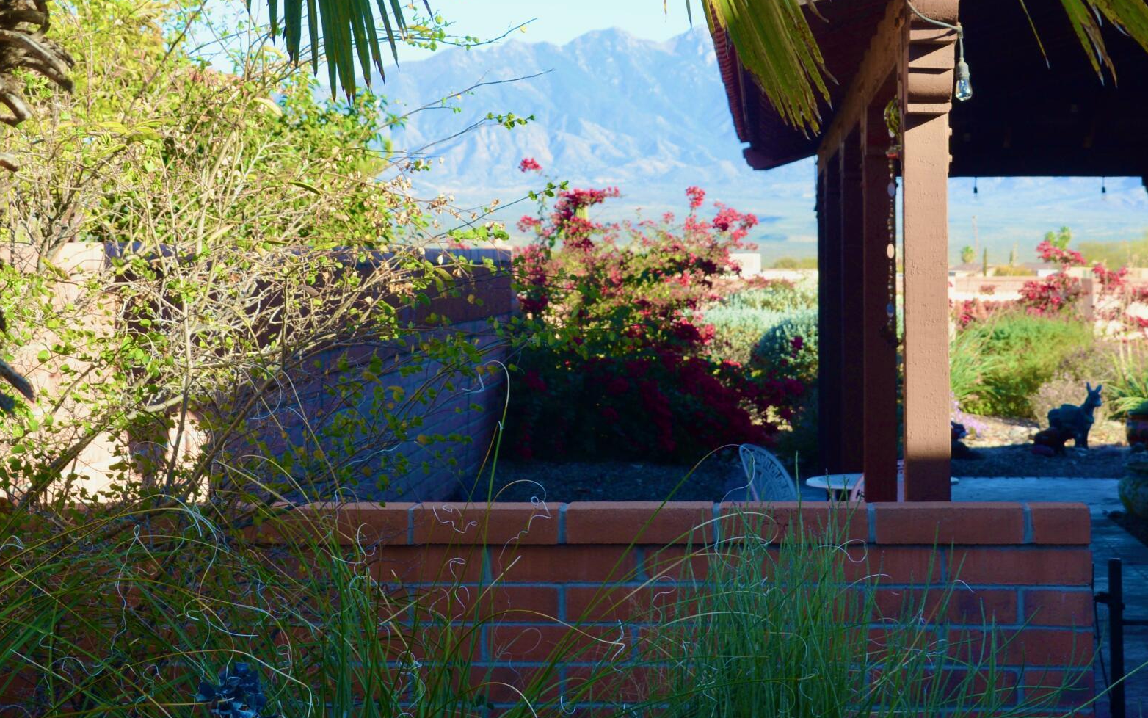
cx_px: 693
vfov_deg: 15.0
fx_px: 2691
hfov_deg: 24.0
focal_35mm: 86
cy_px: 57
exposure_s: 1/100
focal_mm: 44
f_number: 11
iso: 200
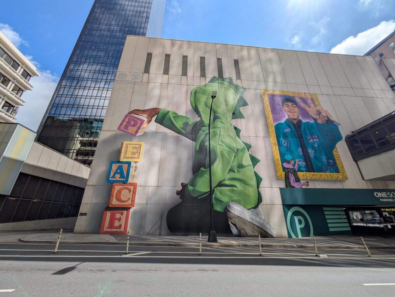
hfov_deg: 102.0
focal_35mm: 14
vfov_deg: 85.7
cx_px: 198
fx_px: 160
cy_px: 148
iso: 47
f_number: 2.2
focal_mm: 1.83
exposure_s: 1/3436
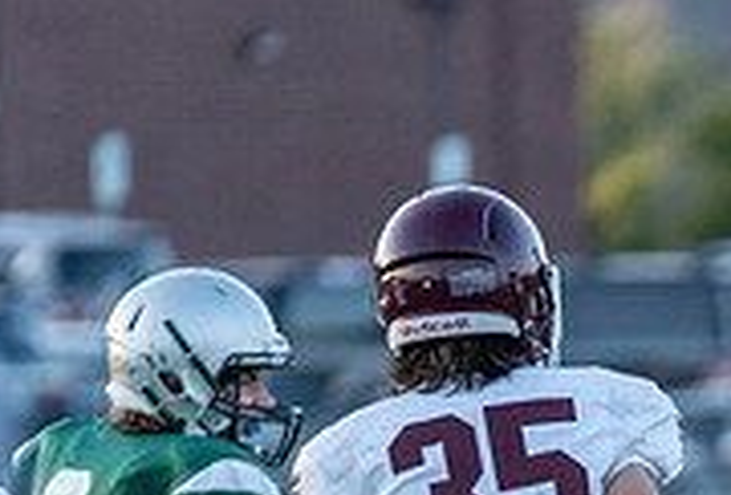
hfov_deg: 2.3
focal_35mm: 884
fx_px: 18041
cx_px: 1008
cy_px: 909
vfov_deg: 1.6
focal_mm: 191
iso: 800
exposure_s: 1/1250
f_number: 2.8
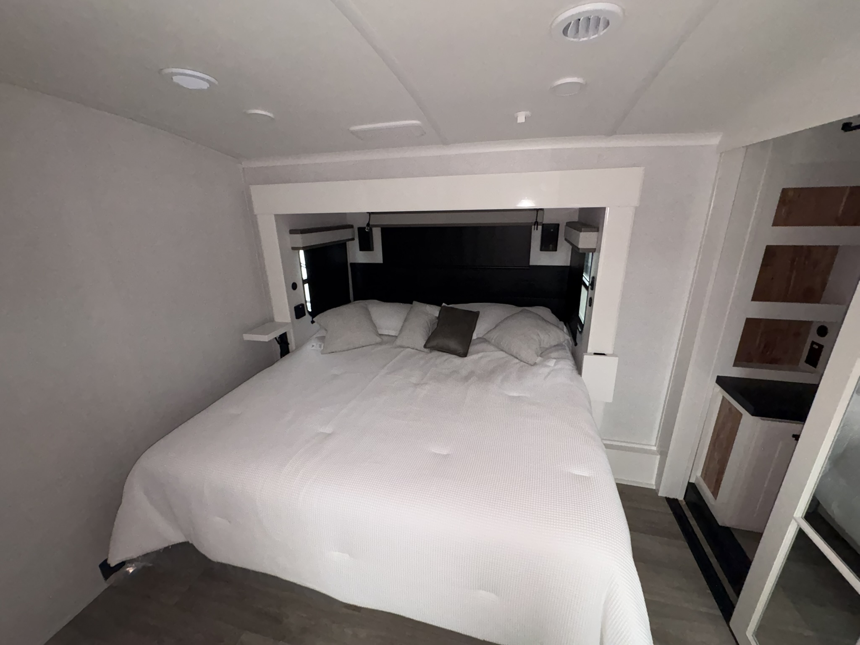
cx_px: 430
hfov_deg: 102.1
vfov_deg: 85.7
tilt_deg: -17.4
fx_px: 348
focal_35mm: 14
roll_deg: +1.6
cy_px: 322
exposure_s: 1/40
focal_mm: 2.22
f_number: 2.2
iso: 200
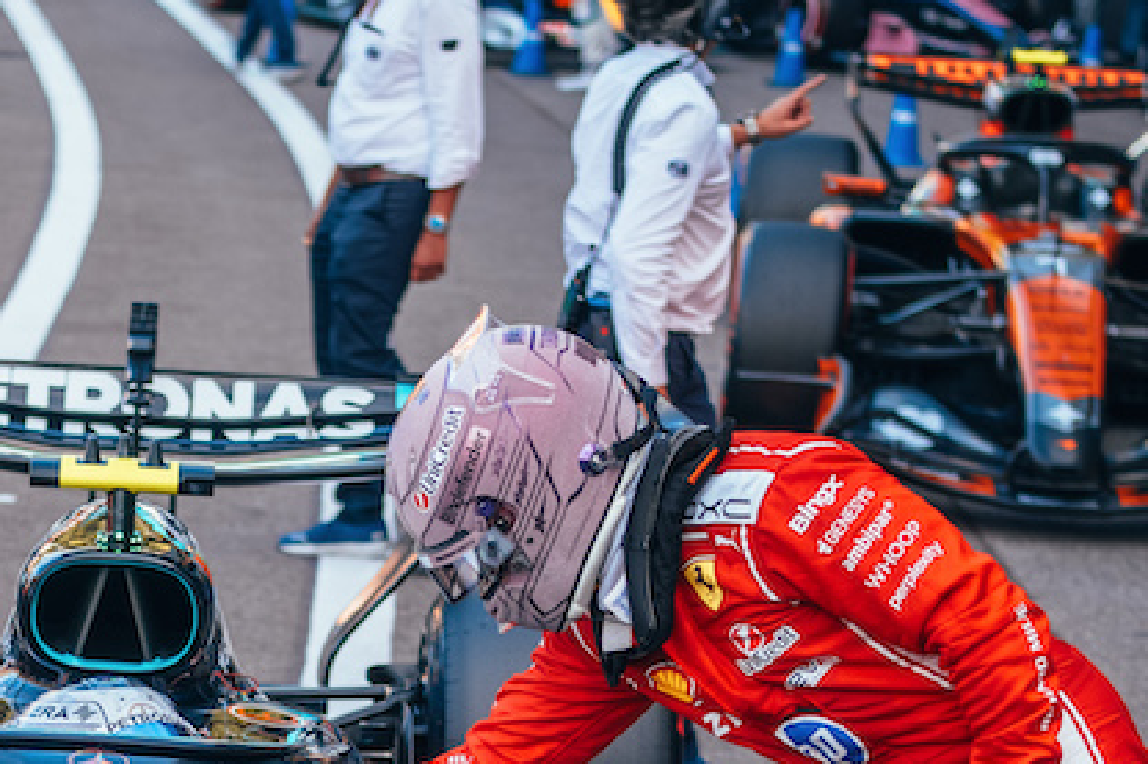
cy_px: 990
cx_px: 110
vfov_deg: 13.1
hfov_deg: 19.8
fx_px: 3219
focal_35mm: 101
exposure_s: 1/500
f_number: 1.4
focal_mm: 35
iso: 100
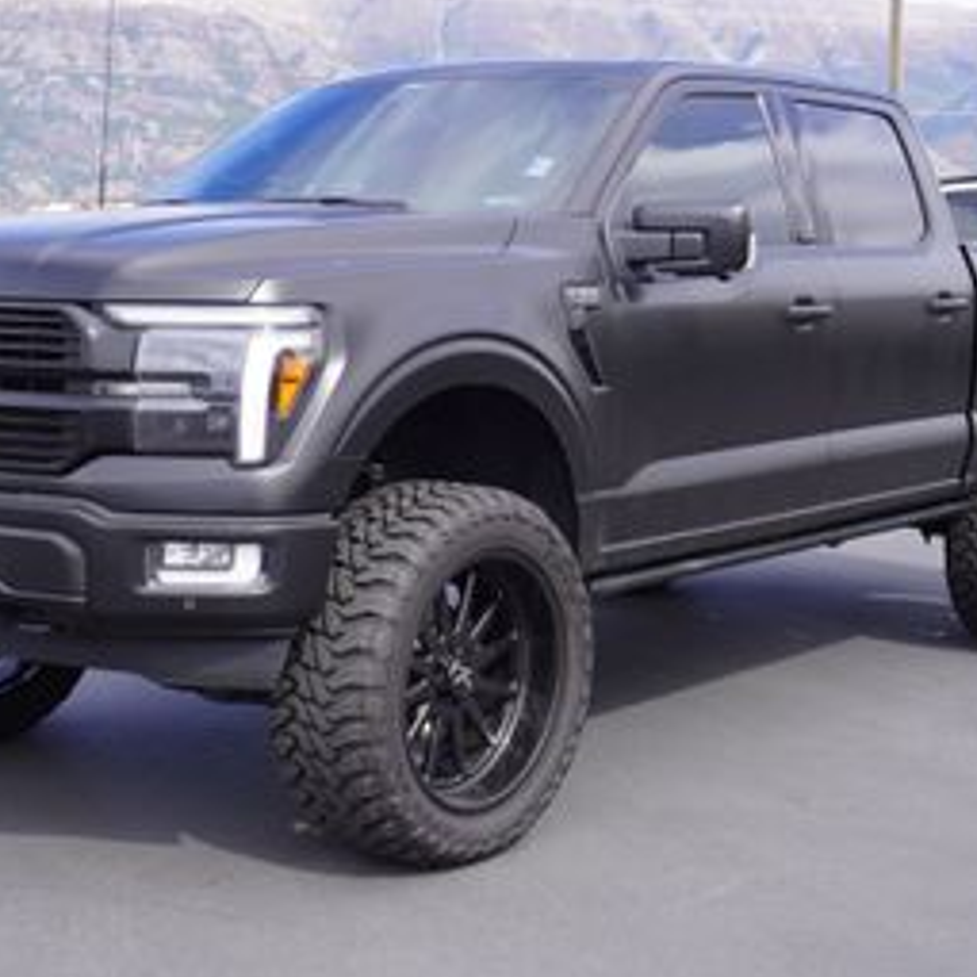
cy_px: 477
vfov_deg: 28.6
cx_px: 448
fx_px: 1916
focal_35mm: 60
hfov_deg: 28.6
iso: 100
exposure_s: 1/100
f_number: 7.1
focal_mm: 30
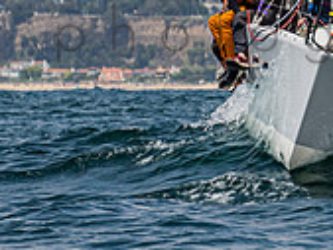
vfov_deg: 1.7
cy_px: -130
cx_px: 413
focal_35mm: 887
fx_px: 8539
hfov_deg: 2.2
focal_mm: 200
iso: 250
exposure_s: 1/1250
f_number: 6.3
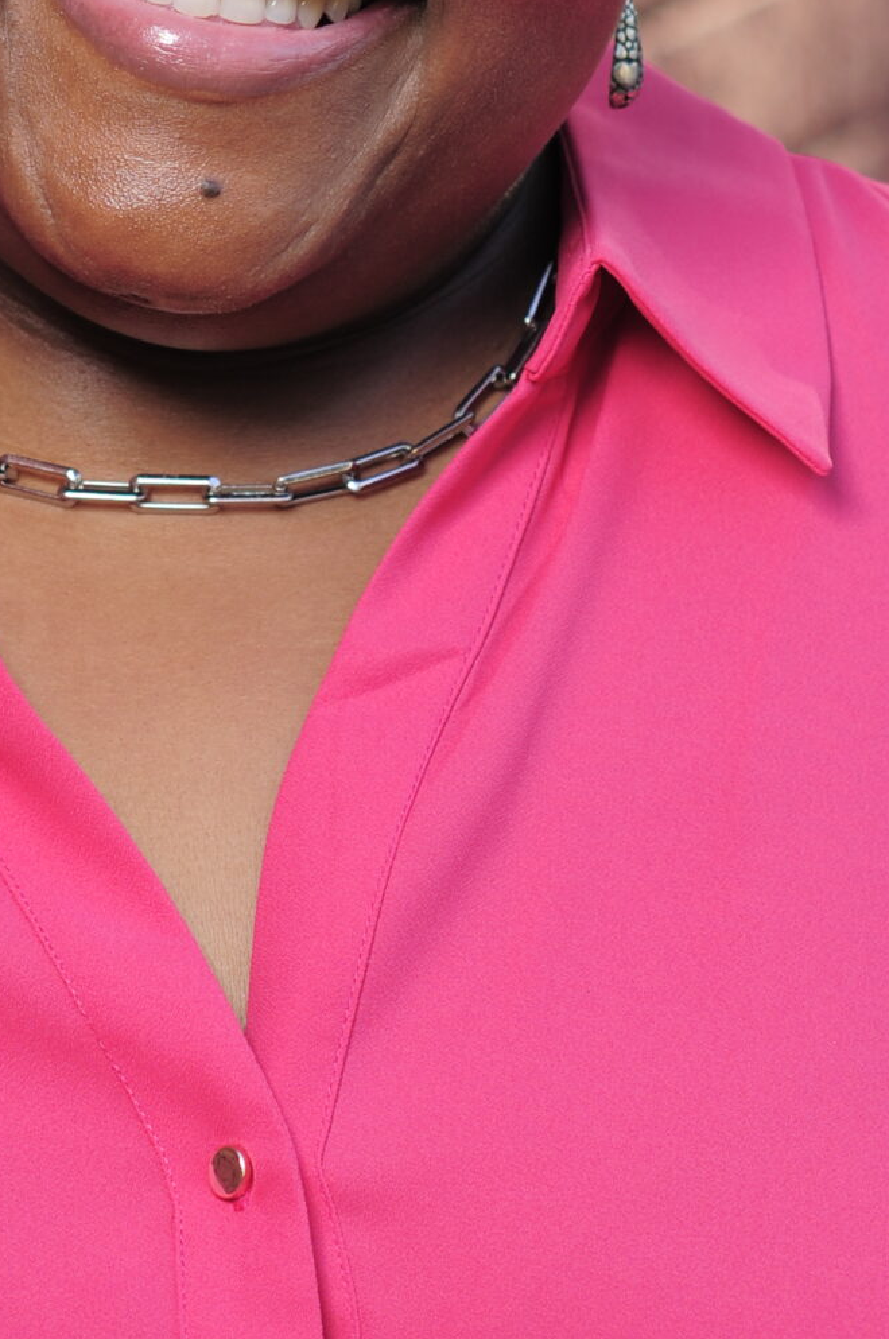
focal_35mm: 328
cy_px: 372
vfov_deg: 6.3
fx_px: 12193
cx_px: 75
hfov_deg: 4.2
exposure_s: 1/200
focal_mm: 85
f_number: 3.5
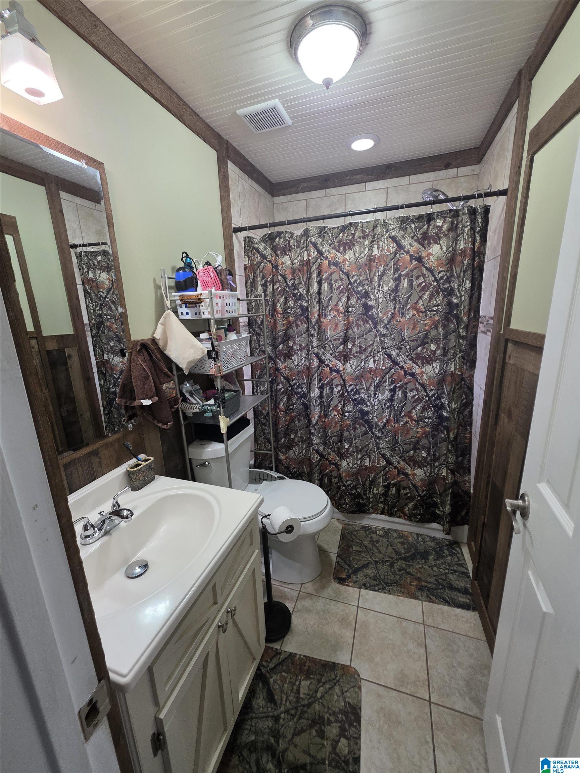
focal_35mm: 13
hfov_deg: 89.9
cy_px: 386
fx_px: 290
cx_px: 290
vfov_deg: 106.2
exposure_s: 1/120
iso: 250
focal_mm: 2.2
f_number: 1.9
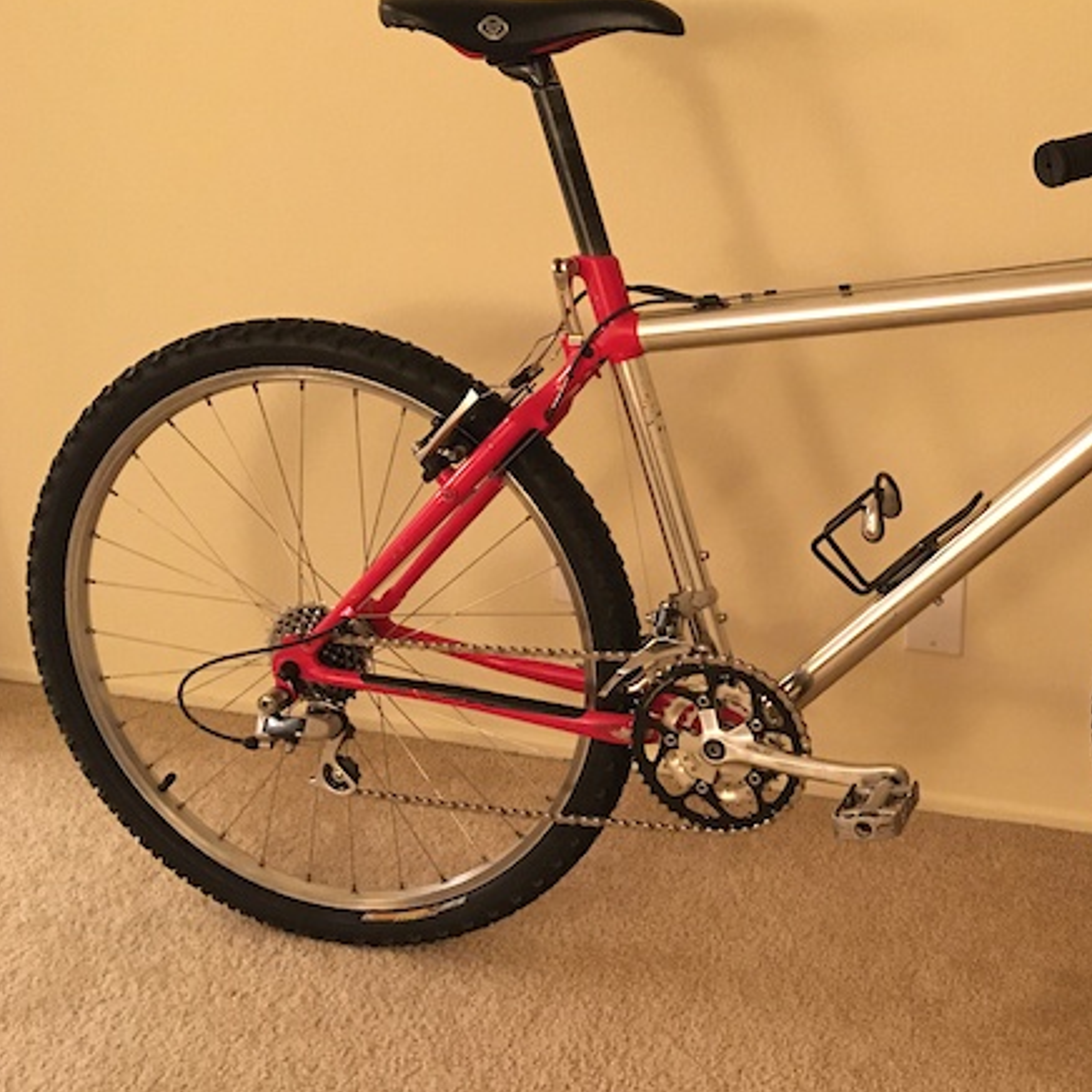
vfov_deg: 36.0
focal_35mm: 47
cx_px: 949
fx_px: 1677
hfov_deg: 34.4
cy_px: 599
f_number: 2.2
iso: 200
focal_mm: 4.15
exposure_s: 1/20
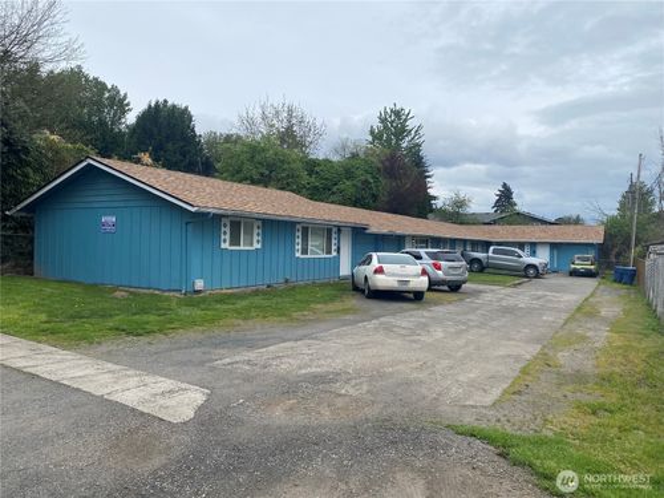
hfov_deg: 67.3
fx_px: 499
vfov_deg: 53.1
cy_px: 249
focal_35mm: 26
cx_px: 332
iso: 32
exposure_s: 1/3731
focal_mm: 4.25
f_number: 1.8
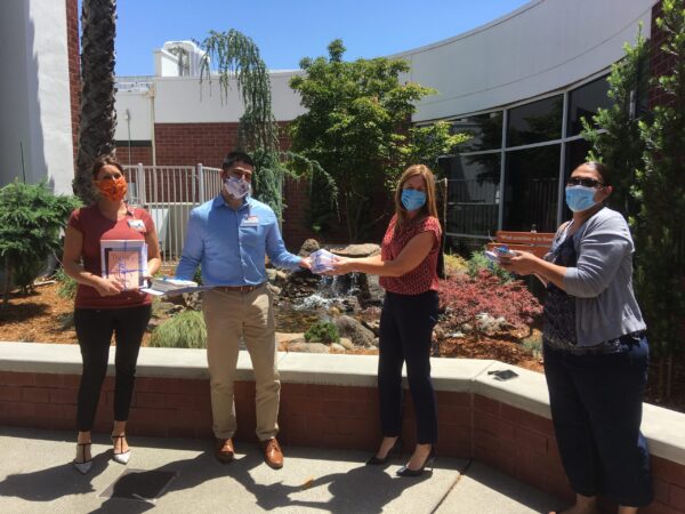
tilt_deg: -6.7
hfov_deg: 61.7
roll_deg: -1.3
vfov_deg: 48.2
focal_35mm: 29
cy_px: 257
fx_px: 574
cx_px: 342
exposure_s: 1/1026
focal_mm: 4.15
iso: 25
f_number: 2.2
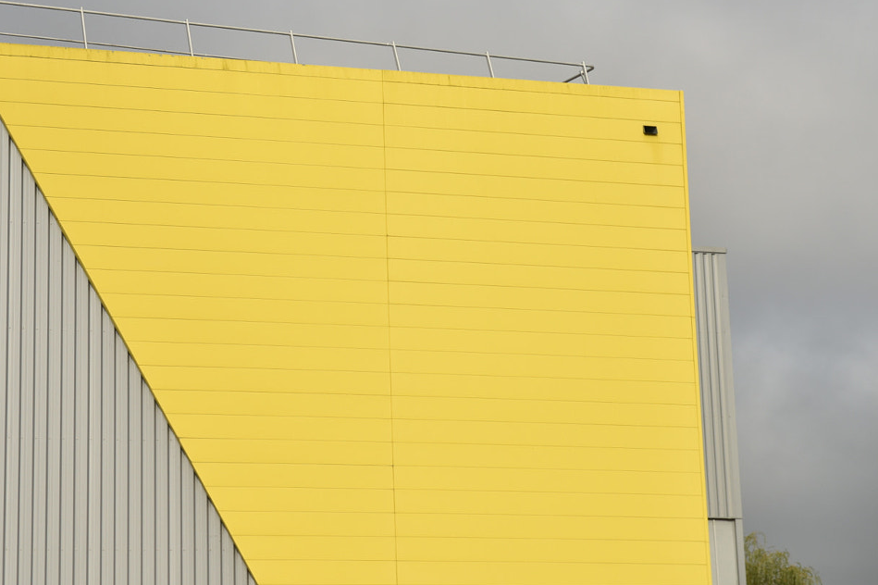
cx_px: 294
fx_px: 2877
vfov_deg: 11.6
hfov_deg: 17.3
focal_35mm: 118
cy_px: 111
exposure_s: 1/1250
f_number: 3.2
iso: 160
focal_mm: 70
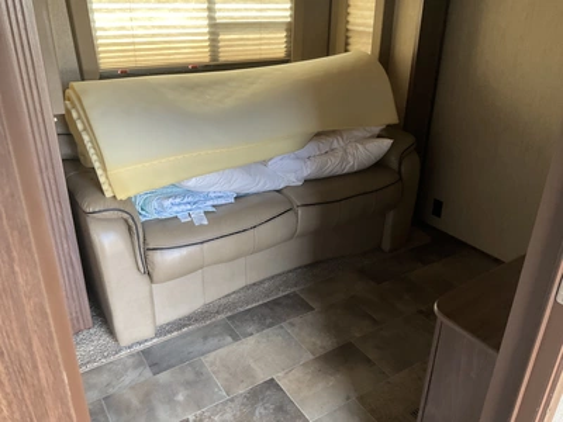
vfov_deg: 48.2
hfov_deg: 61.7
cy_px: 211
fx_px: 472
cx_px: 282
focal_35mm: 29
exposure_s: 1/61
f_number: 1.8
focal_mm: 3
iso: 64
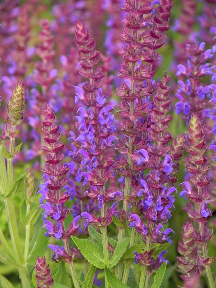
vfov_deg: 4.7
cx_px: 108
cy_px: 144
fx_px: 3536
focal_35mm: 425
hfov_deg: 3.5
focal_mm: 75.7
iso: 160
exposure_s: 1/125
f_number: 5
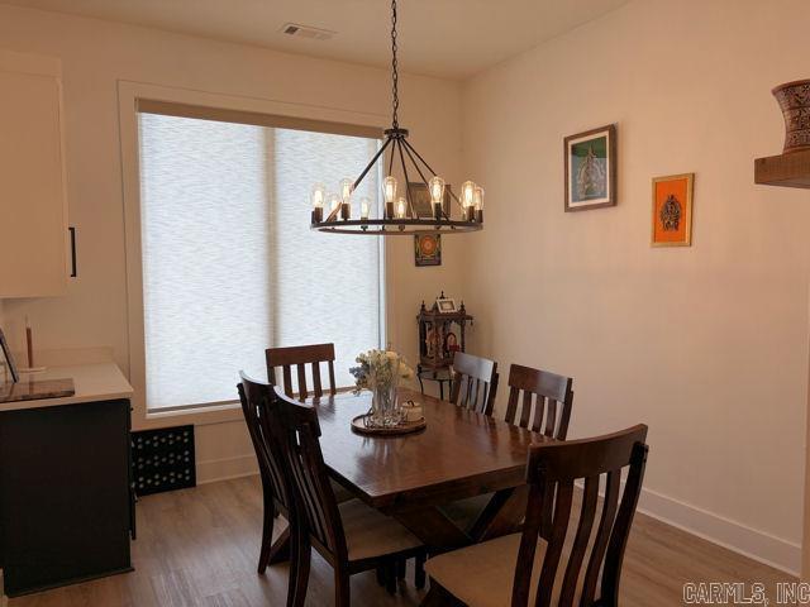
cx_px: 405
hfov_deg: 67.3
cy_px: 304
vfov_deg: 53.1
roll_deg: +0.5
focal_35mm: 26
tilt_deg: -2.3
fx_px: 608
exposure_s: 1/161
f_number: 1.6
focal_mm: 5.96
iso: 40
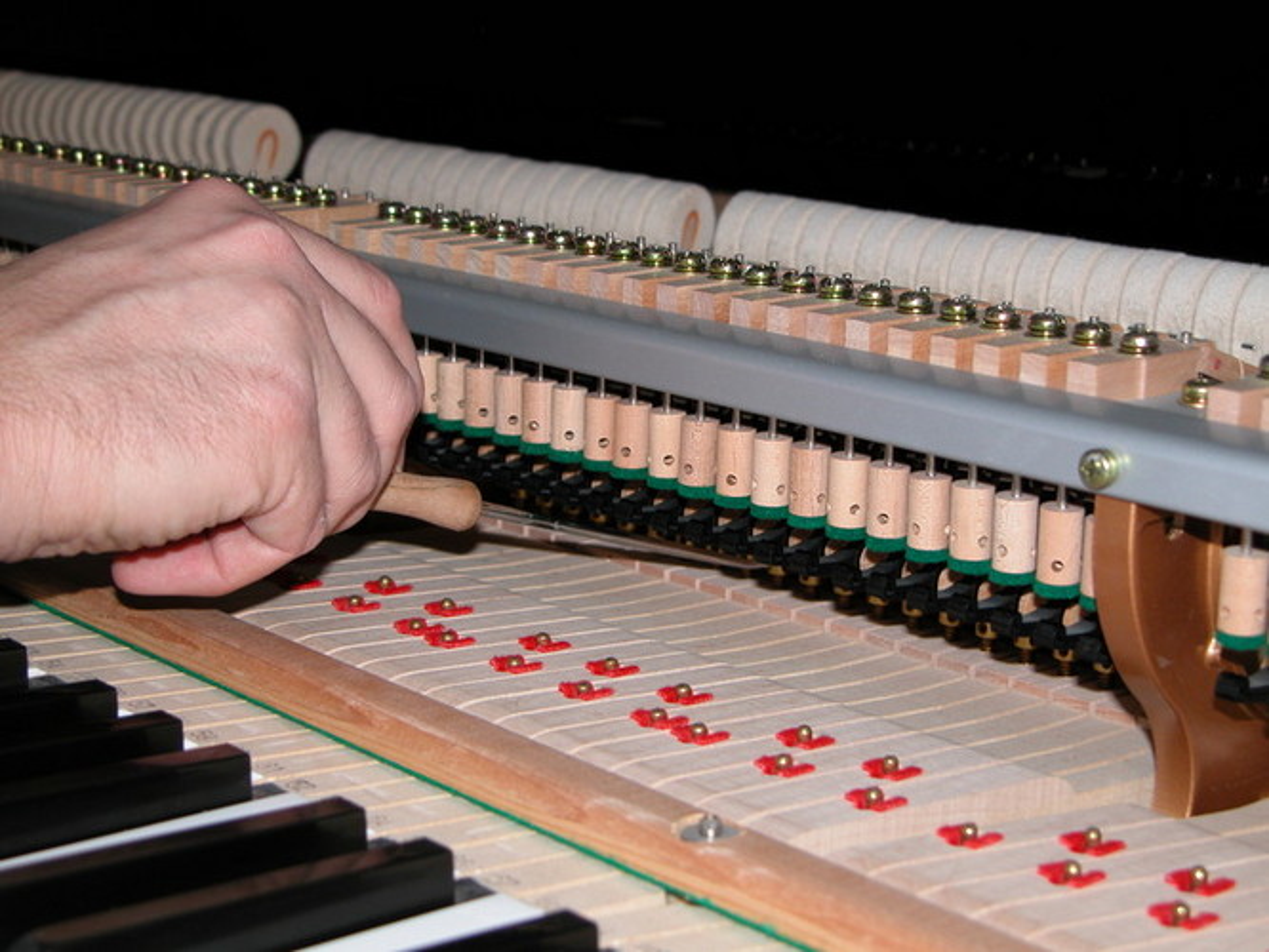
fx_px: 2384
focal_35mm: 65
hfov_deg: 29.8
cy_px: 476
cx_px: 634
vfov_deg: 22.6
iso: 100
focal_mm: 16.8
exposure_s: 1/125
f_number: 3.2
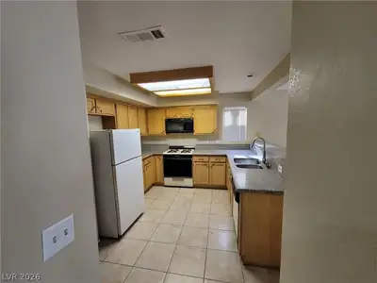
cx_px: 188
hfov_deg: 106.2
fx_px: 142
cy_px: 142
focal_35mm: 13
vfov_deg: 89.9
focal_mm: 2.2
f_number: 2.2
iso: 320
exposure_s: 1/59
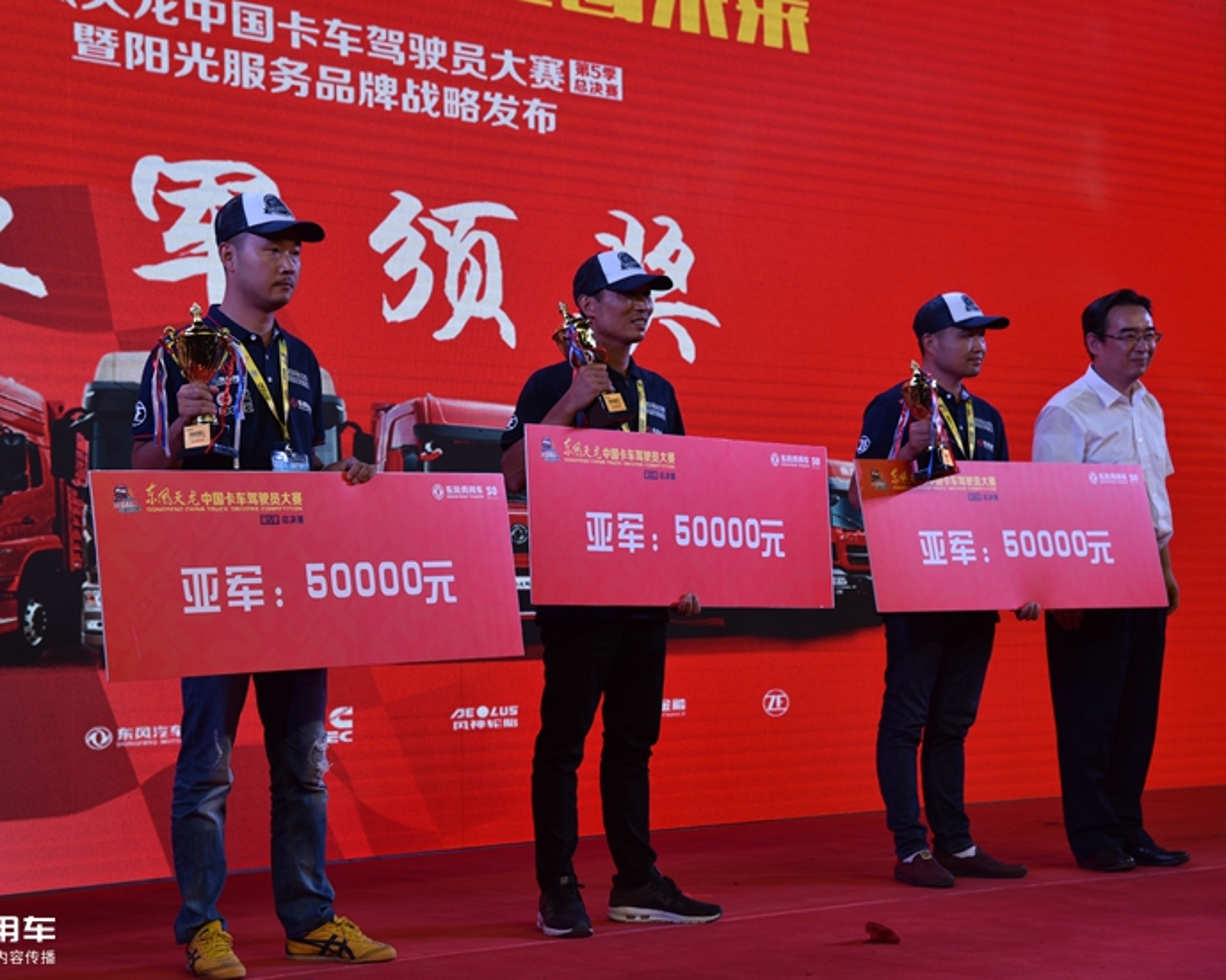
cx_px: 536
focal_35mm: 74
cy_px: 488
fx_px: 2685
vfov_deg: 20.7
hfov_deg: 25.7
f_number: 6.3
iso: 400
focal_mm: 65
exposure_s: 1/160
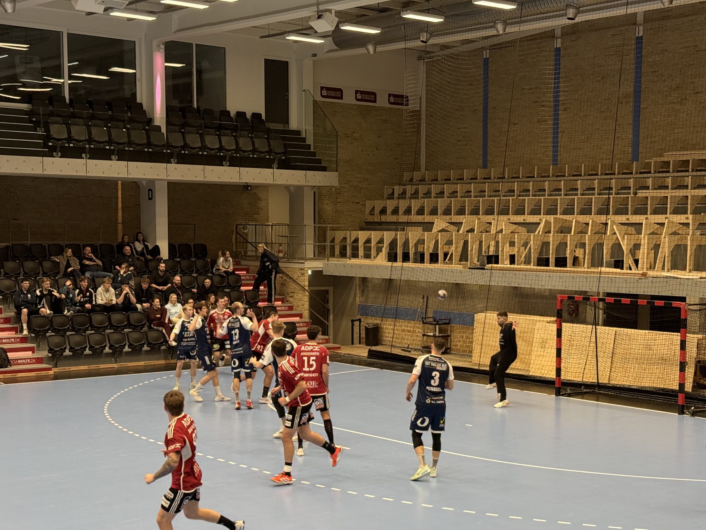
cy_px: 331
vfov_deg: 24.4
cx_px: 426
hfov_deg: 32.1
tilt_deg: -5.4
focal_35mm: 60
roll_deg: -1.4
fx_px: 1224
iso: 64
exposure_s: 1/172
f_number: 1.78
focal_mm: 6.76
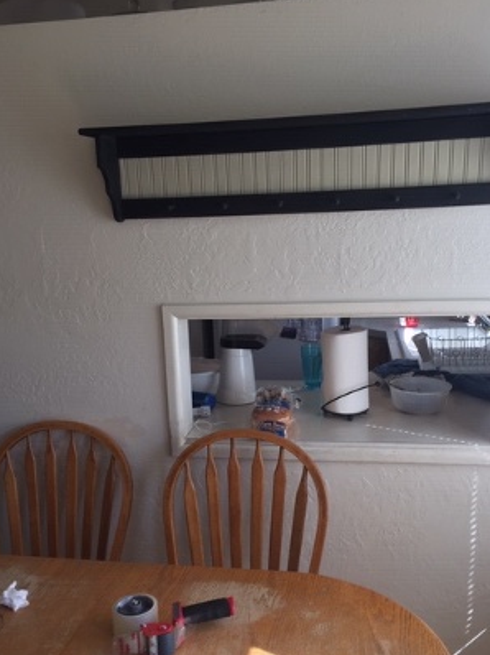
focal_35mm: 35
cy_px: 359
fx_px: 661
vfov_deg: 52.6
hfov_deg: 40.7
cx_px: 237
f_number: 2.2
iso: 32
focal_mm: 4.15
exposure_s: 1/170
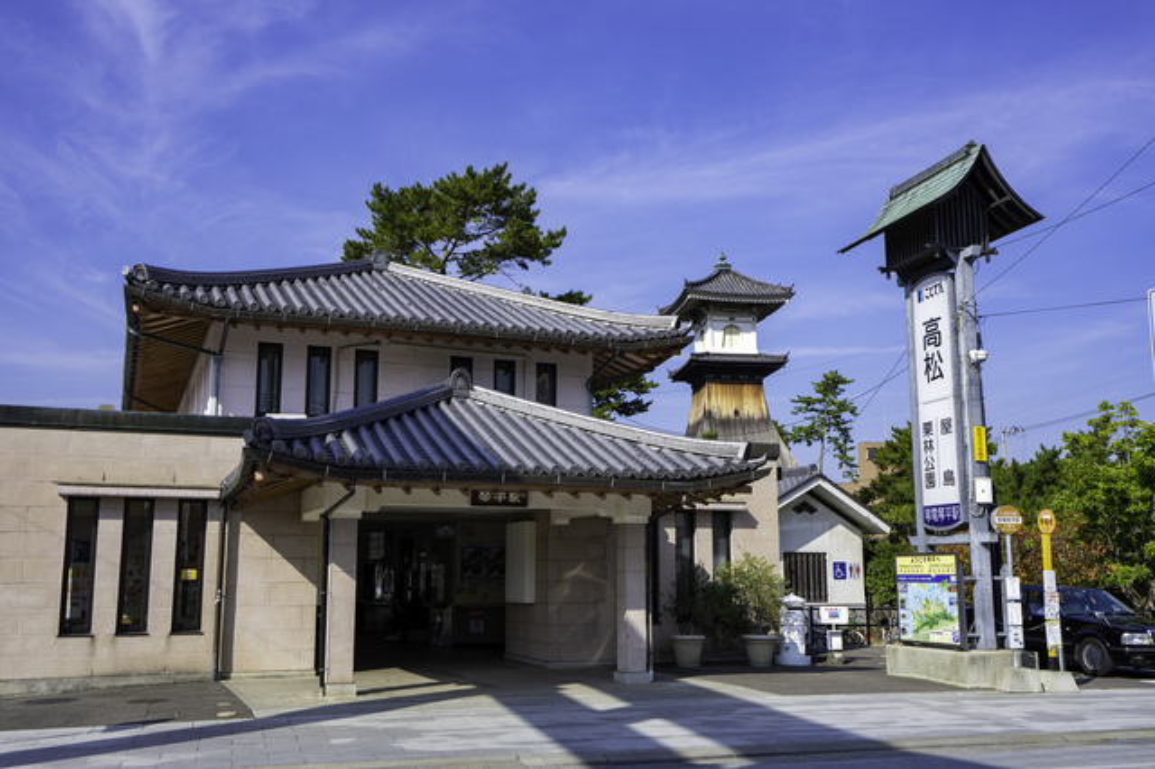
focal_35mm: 35
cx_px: 578
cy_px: 384
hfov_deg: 54.5
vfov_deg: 37.8
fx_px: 1122
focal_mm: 35
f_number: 10
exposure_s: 1/125
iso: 100
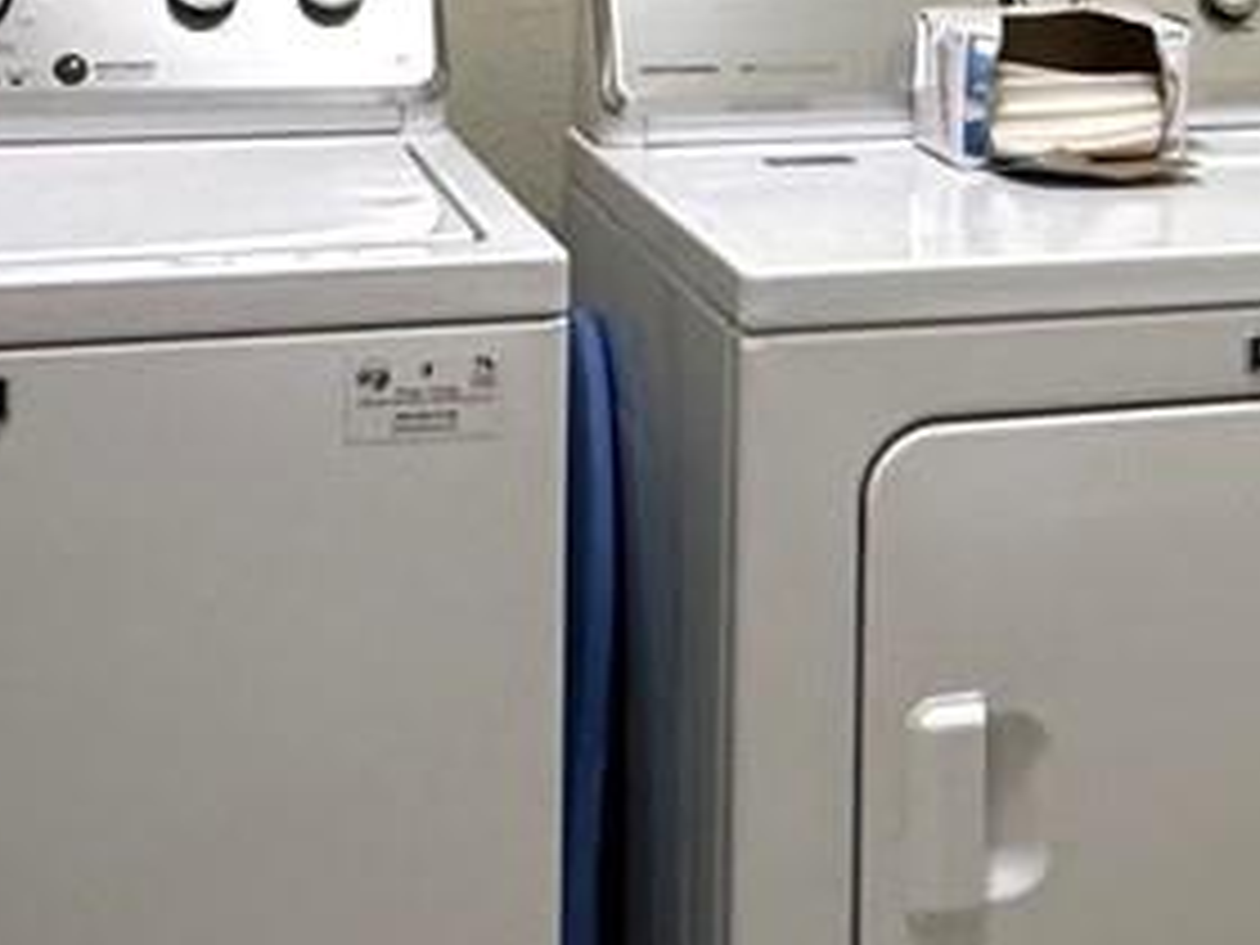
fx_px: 2912
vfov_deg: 17.7
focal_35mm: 80
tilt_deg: -2.9
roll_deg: -1.3
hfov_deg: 23.5
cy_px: -130
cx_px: 1224
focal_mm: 2.22
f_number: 2.2
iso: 200
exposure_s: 1/60
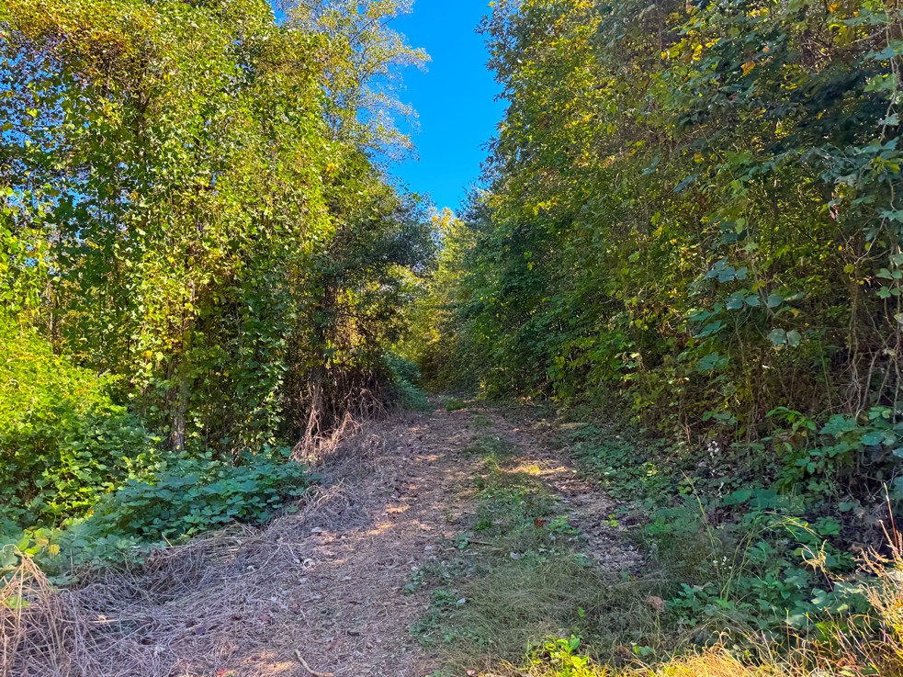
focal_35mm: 25
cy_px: 344
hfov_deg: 69.4
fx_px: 652
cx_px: 435
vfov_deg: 54.9
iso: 80
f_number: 1.78
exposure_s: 1/308
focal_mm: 6.76
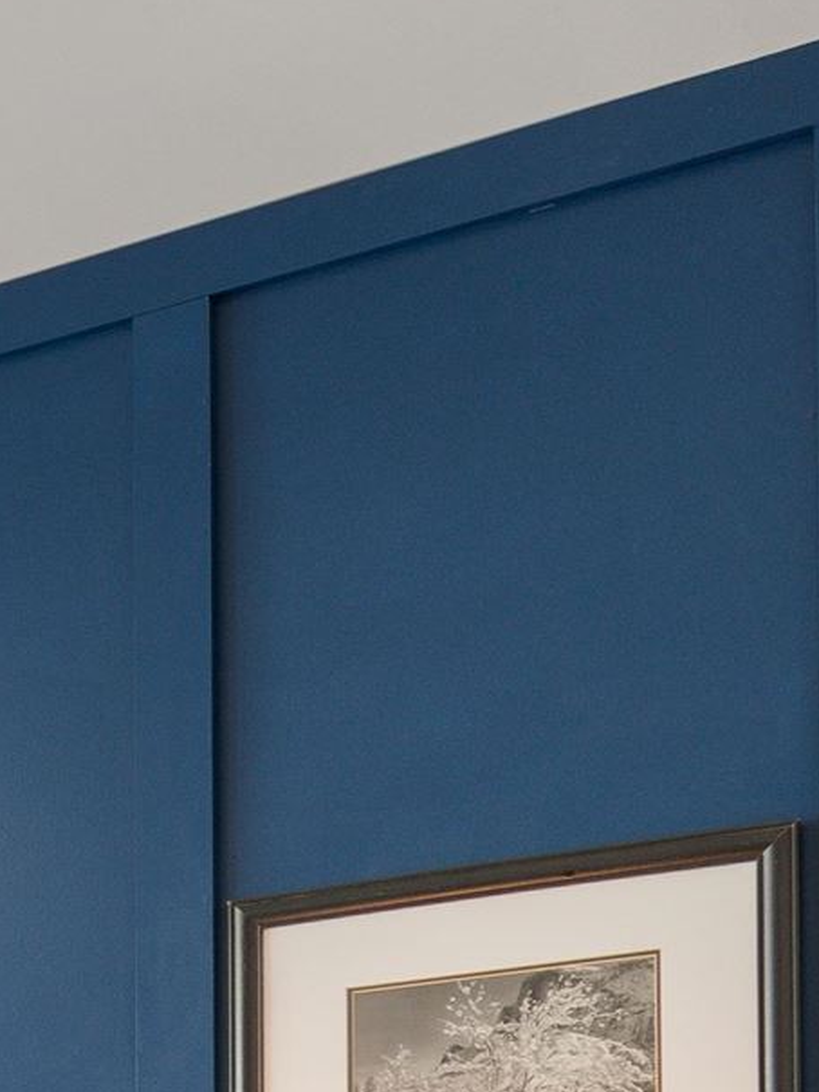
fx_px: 2617
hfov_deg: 13.9
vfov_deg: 20.9
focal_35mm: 83
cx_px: -998
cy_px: 1505
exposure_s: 1/6
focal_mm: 11.5
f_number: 4.8
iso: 100
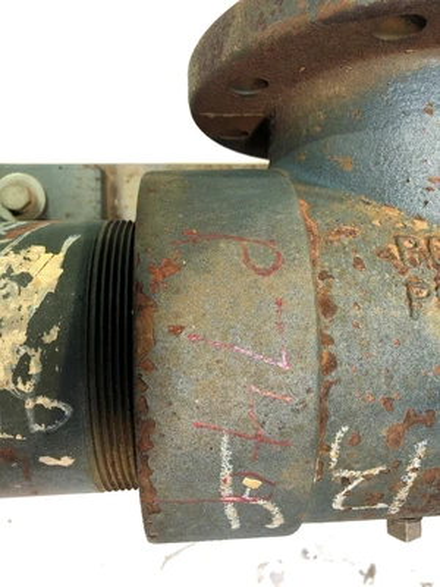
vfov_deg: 63.4
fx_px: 475
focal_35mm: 28
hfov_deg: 49.7
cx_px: 220
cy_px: 294
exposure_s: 1/30
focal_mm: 4
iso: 32
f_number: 1.8
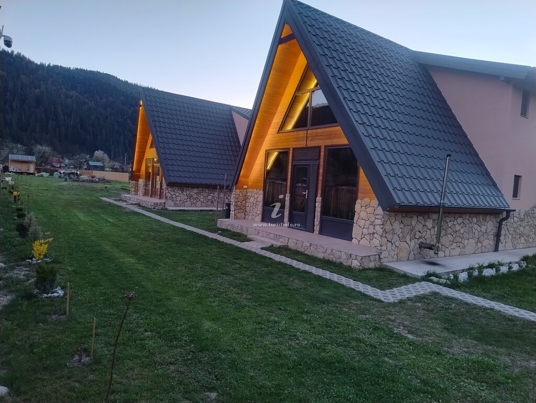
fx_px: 372
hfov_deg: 71.5
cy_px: 202
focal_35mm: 24
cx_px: 268
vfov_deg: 56.9
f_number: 1.8
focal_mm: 5.56
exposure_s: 1/100
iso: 575
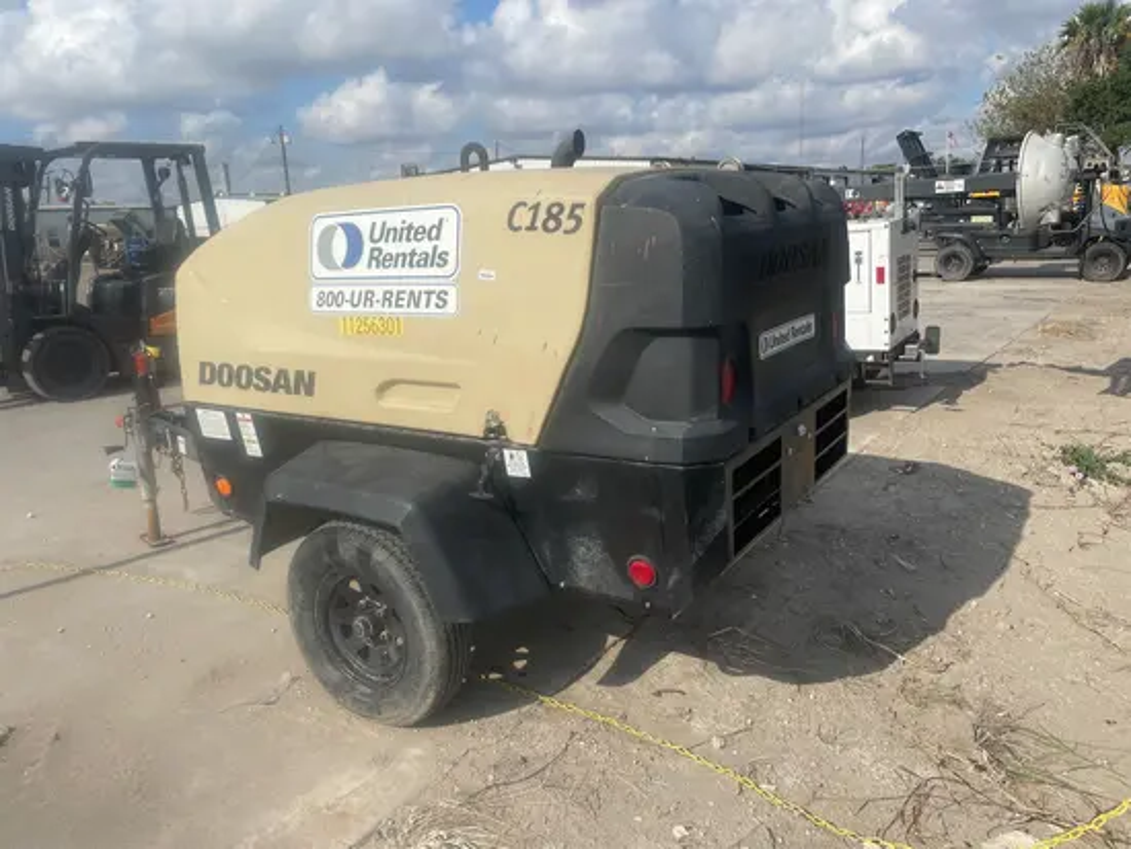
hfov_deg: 67.3
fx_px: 850
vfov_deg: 53.1
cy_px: 424
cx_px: 566
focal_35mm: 26
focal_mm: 4.2
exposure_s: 1/7299
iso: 50
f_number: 1.6
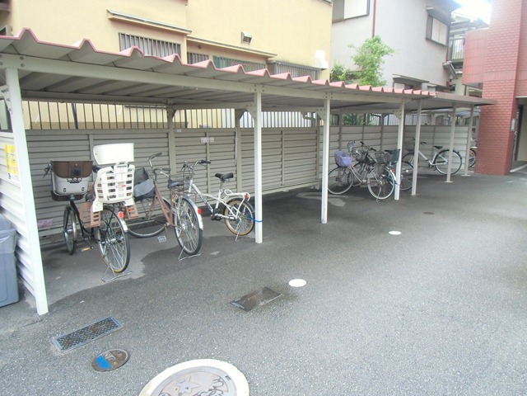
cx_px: 264
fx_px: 365
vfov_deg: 56.8
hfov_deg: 71.6
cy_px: 198
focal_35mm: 24
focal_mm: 4.24
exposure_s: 1/80
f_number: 3
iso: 64
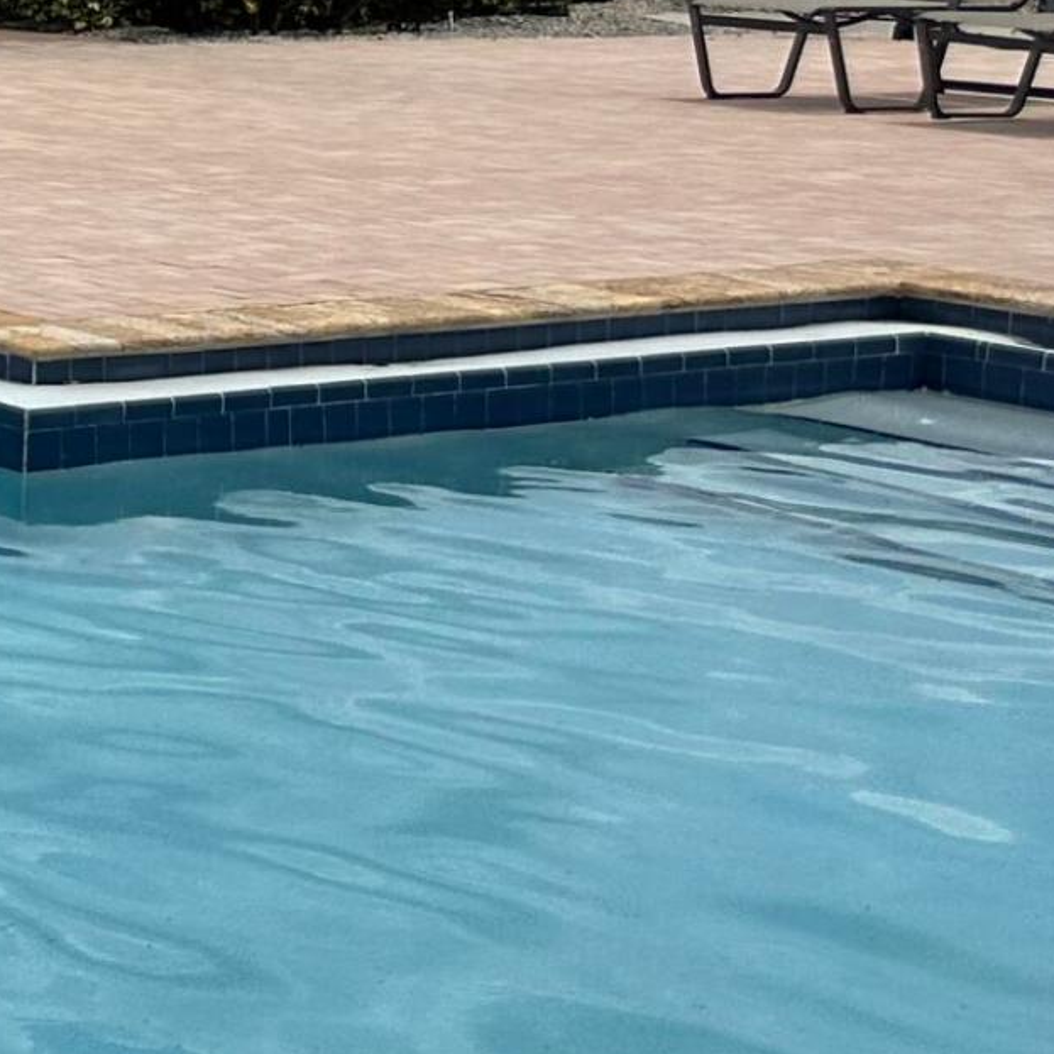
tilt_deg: -2.9
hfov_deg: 13.6
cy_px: 59
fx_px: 3376
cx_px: -1374
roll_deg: -2.5
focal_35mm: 98
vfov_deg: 17.4
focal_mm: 6.86
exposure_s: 1/7042
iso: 80
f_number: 1.78
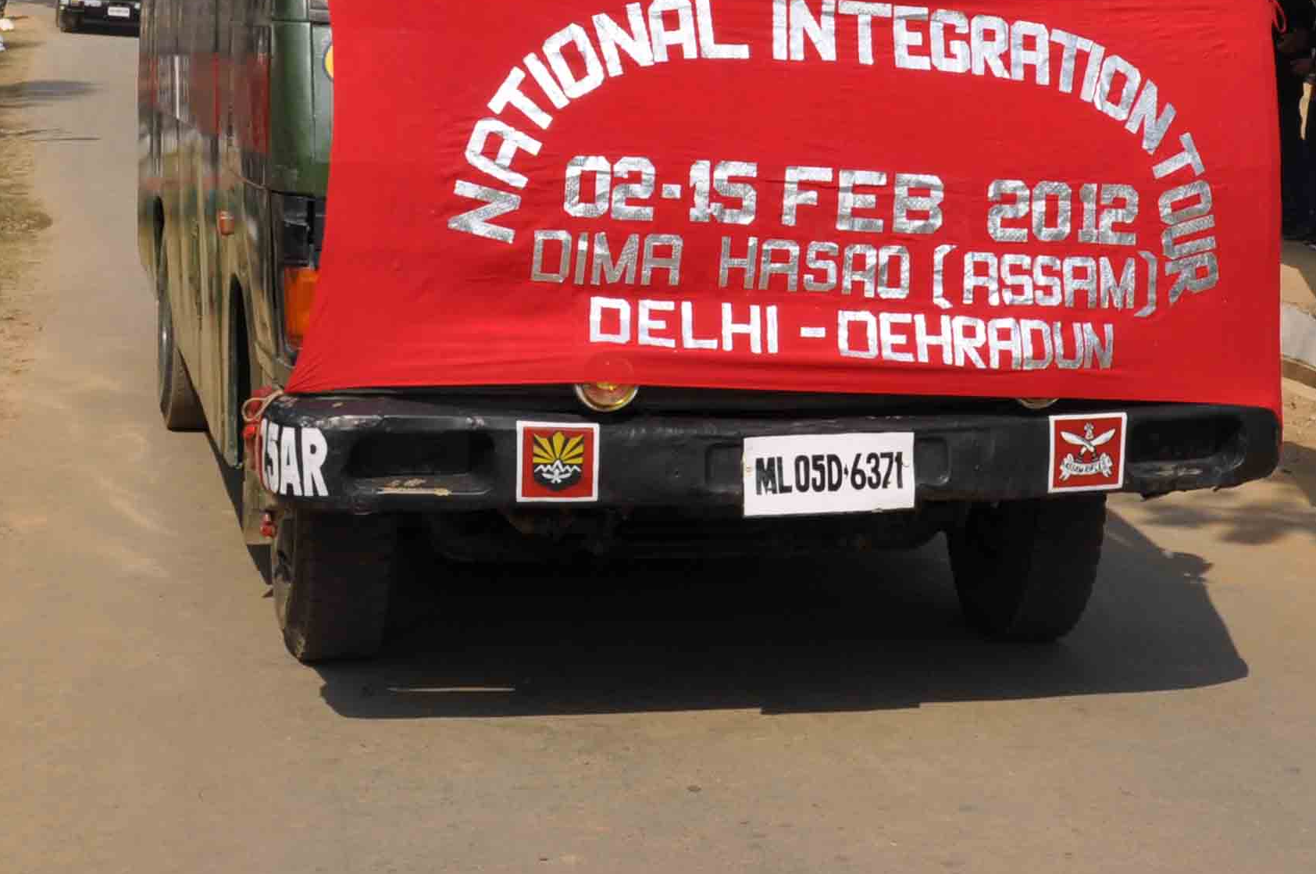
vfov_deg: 16.1
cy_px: 140
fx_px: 3067
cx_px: 972
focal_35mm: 84
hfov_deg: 24.0
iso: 200
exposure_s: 1/400
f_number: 10
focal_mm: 22
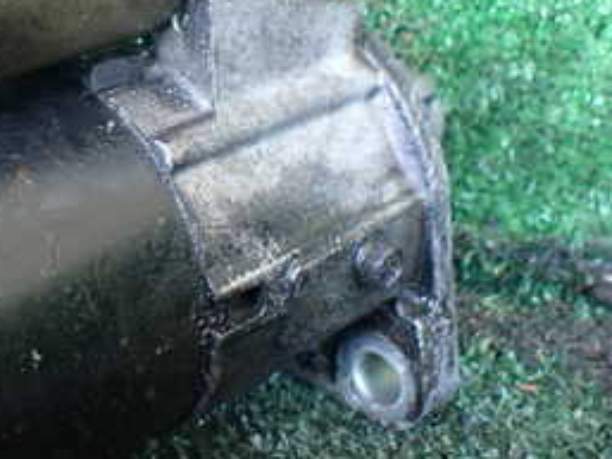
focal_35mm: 70
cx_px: 31
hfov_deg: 26.6
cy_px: 128
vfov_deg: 20.9
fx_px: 1238
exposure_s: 1/80
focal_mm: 5.4
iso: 800
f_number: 2.3
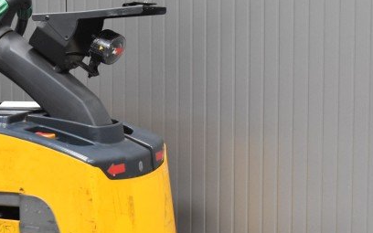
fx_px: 1189
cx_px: 17
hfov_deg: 17.5
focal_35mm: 117
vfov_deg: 11.2
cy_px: 136
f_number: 5
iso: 1600
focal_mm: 26
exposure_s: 1/40
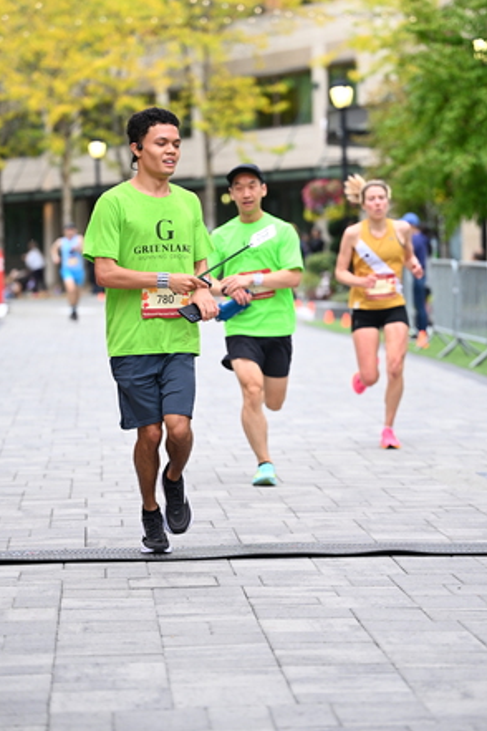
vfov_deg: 16.3
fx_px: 2557
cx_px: 259
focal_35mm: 126
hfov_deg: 10.9
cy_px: 307
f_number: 2.8
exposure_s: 1/1250
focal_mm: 101
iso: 1250
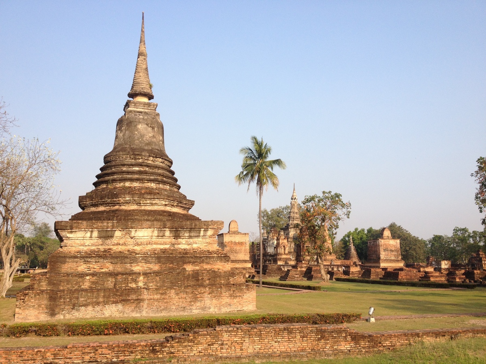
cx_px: 243
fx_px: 491
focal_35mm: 35
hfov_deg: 52.6
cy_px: 182
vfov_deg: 40.7
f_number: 2.4
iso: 50
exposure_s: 1/951
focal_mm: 4.28
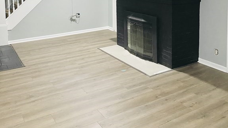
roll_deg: +0.4
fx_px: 230
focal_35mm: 38
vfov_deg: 29.1
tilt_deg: -4.1
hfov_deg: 52.8
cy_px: -2
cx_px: 114
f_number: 1.8
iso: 500
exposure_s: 1/30
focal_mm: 4.25
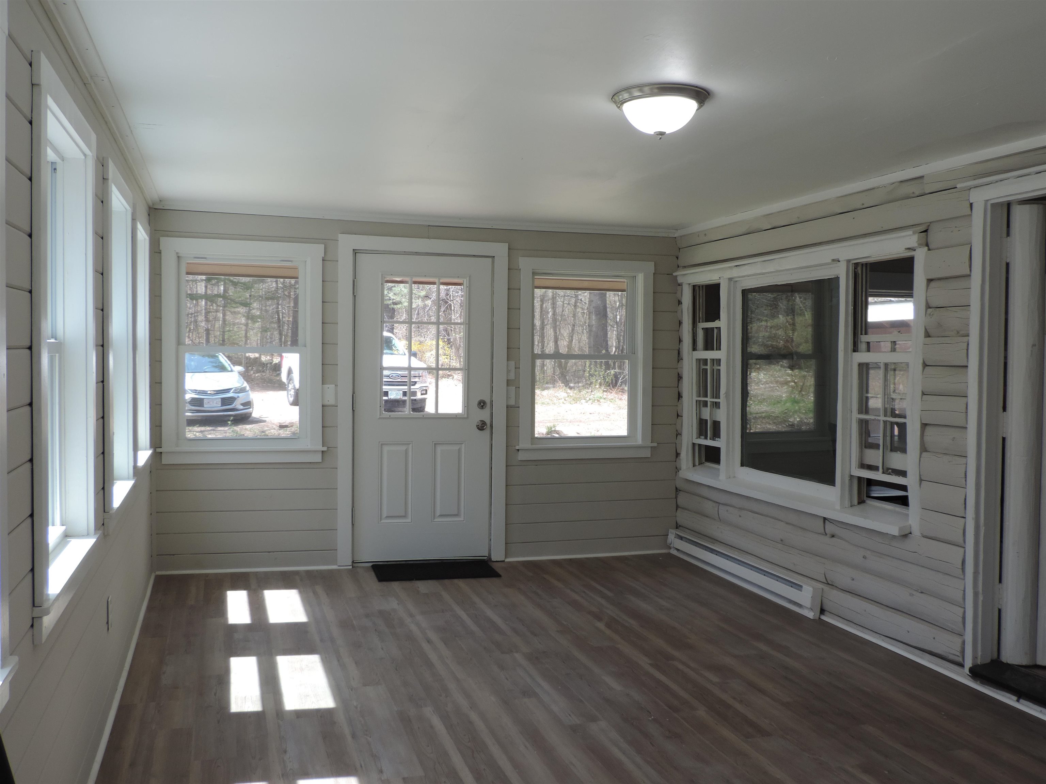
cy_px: 392
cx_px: 523
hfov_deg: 55.4
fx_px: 997
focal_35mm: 33
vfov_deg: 42.9
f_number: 3.2
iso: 80
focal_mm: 5.8
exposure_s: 1/80
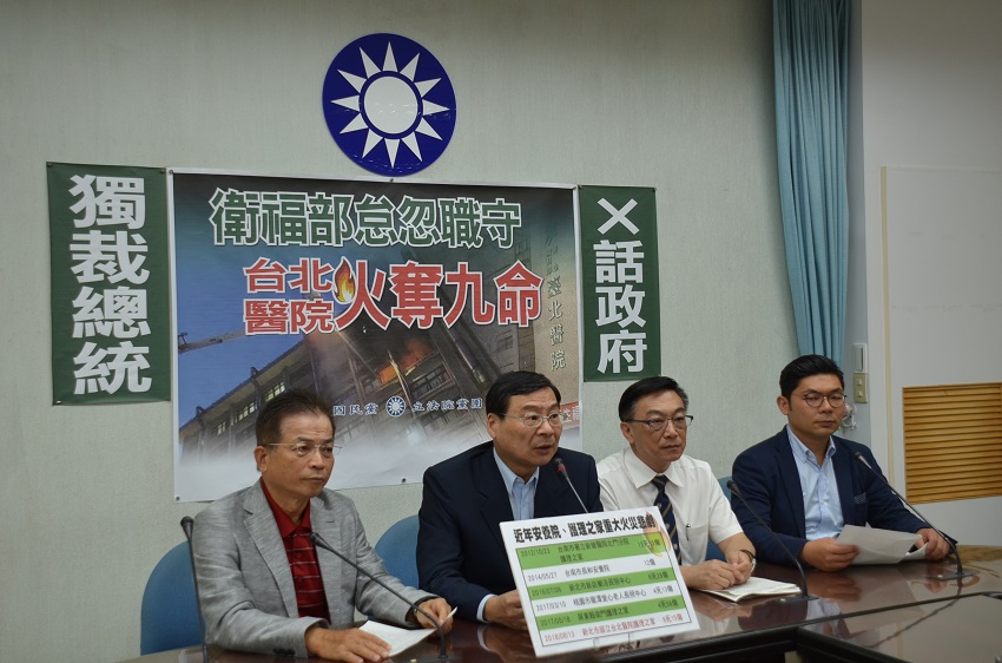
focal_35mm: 42
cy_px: 332
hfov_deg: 46.5
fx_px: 1166
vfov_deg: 31.7
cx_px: 501
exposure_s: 1/80
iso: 400
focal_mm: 28
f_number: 4.5
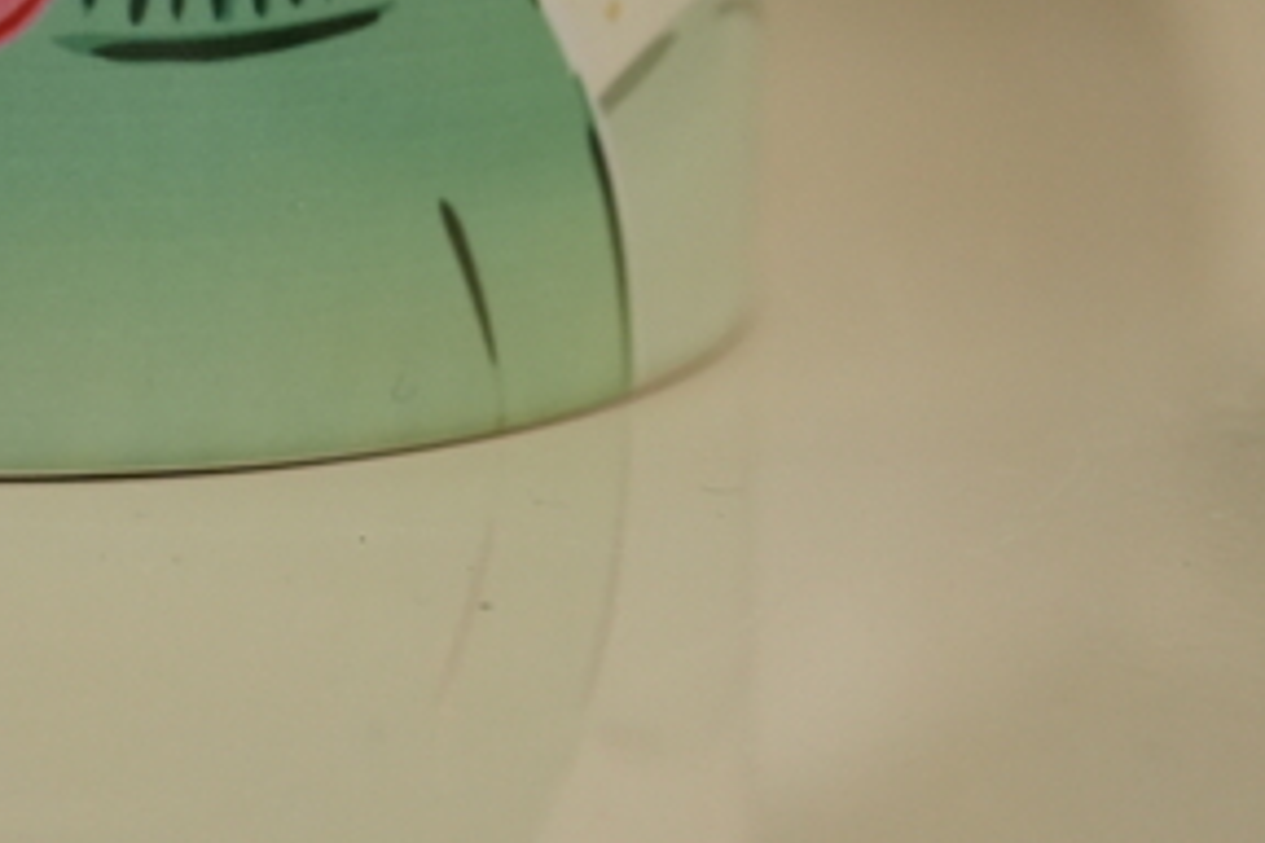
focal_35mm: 195
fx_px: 6852
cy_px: -755
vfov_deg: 6.8
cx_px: 195
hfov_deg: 10.5
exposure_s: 1/125
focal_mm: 50
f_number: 4
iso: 1600
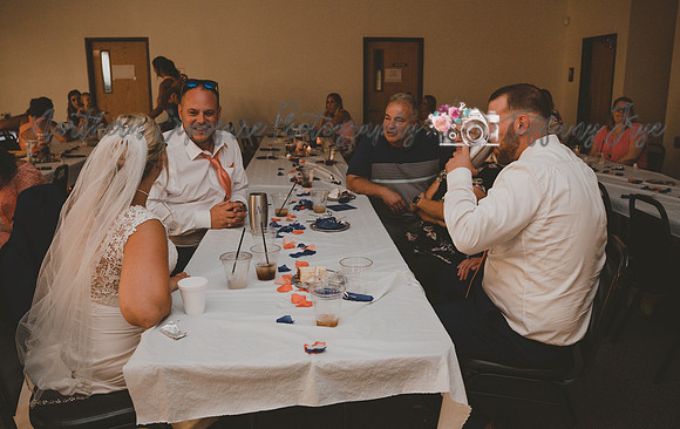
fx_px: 567
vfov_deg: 41.5
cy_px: 203
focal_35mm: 30
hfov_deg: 61.9
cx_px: 354
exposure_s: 1/60
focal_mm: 28
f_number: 4
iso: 3600
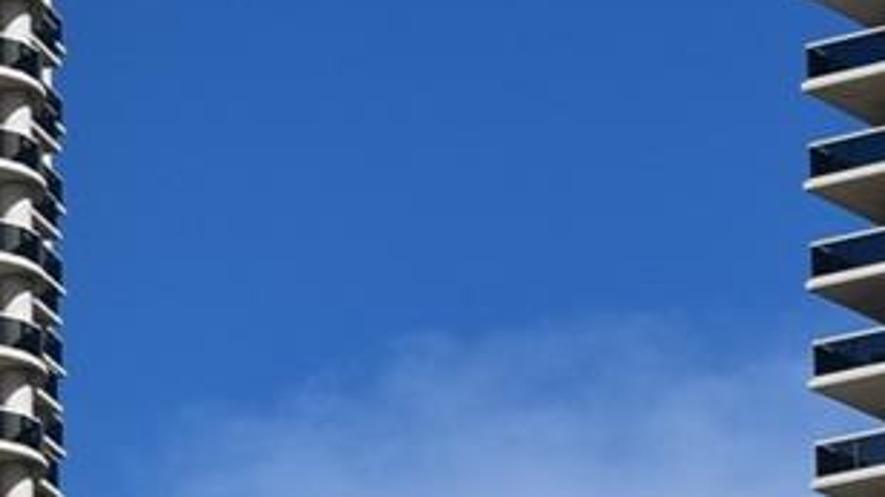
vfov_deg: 4.1
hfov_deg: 7.6
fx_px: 6703
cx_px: 595
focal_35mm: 286
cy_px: 1425
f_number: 13
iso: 200
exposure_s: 1/800
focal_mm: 35
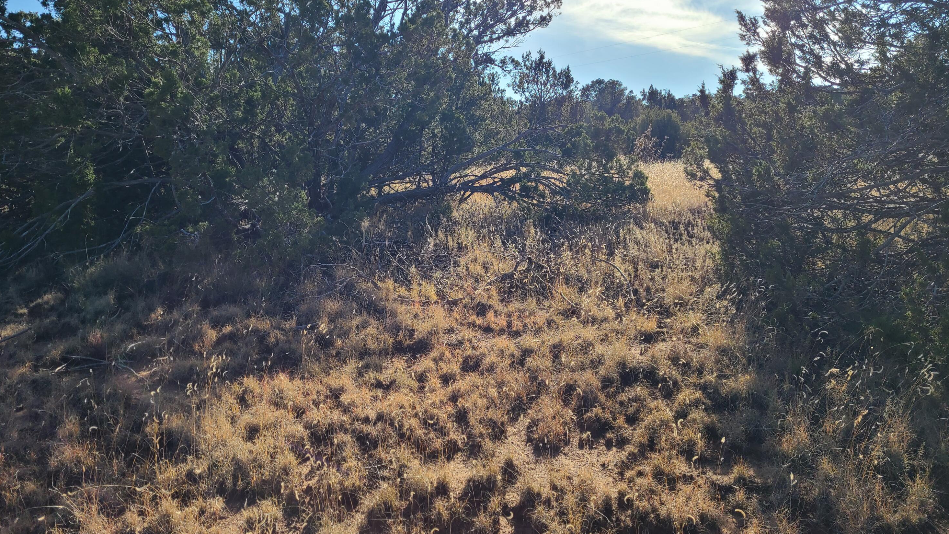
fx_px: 730
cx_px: 479
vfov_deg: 39.9
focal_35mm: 29
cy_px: 194
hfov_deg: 66.1
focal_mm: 5.4
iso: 40
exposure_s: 1/2116
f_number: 1.8
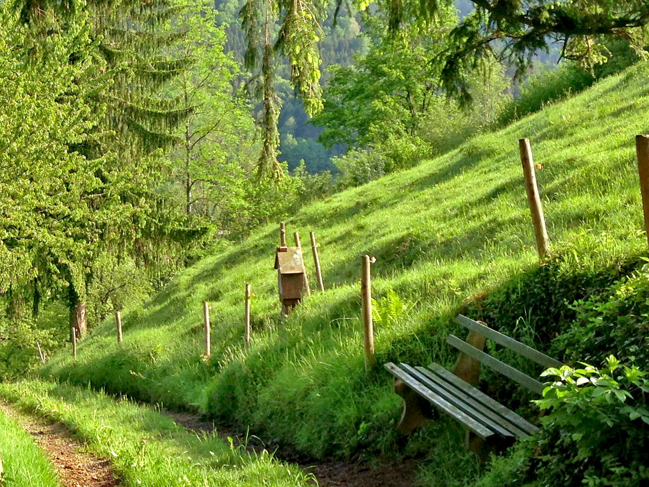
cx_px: 92
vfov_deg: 19.4
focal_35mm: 76
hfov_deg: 25.0
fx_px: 1425
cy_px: 208
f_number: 2.4
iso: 50
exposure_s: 1/335
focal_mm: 4.12
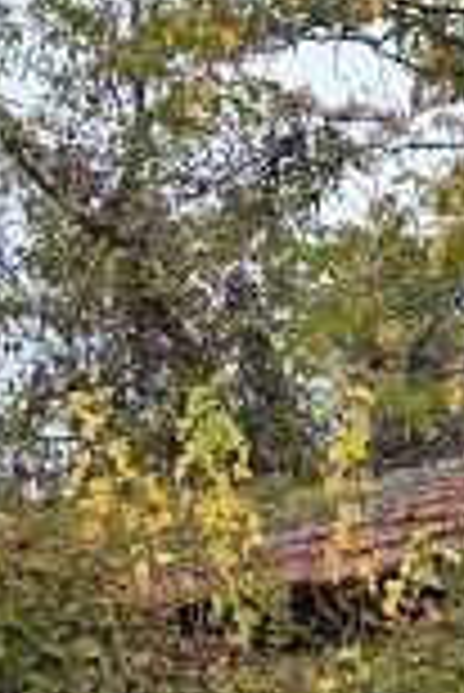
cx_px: 1050
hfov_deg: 8.3
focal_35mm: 155
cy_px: 940
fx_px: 2990
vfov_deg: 12.7
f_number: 1.7
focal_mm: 6.3
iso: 64
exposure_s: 1/180
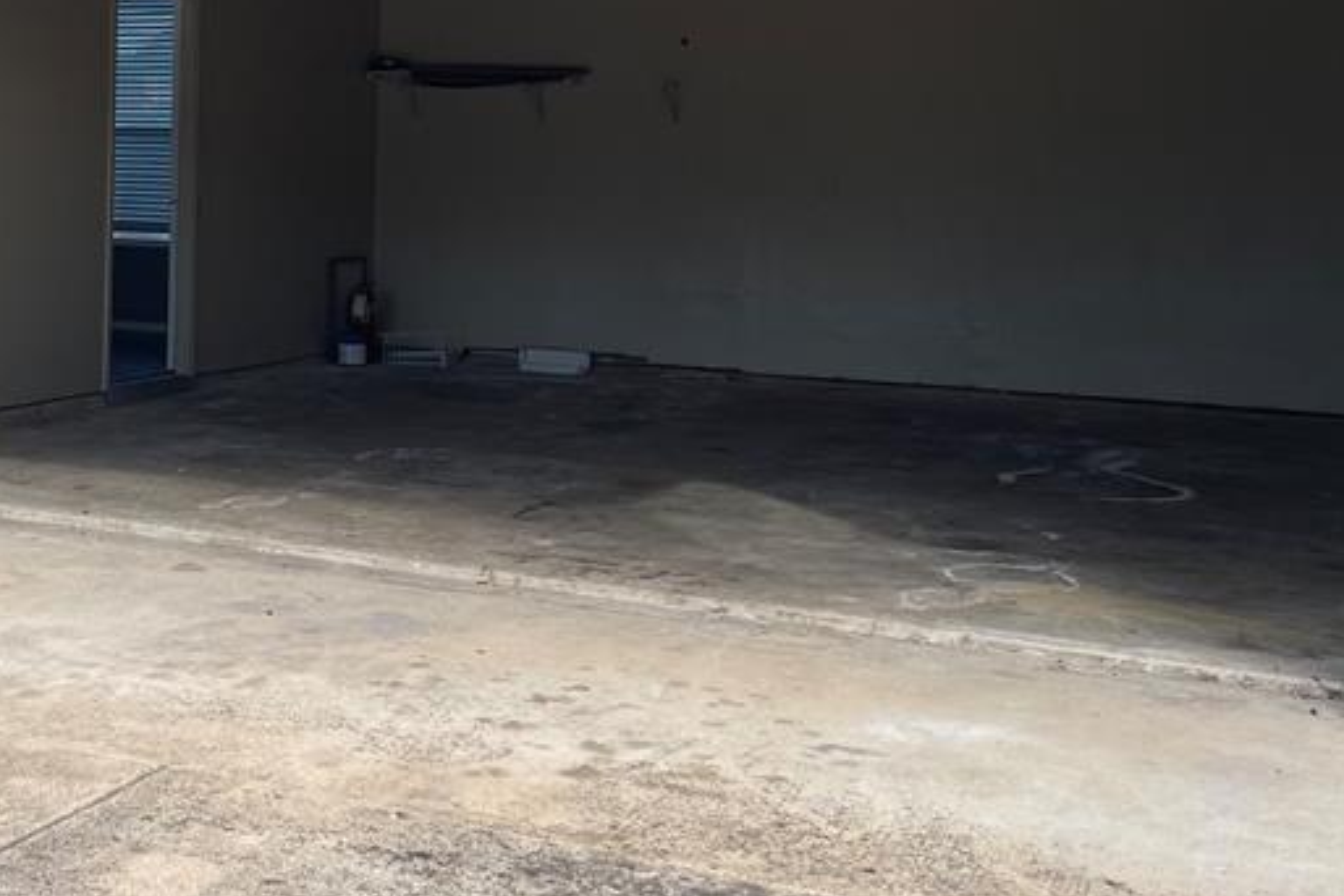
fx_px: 2016
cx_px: 94
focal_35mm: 54
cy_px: 238
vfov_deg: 24.8
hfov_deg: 34.5
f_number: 1.6
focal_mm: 4.2
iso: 32
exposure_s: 1/569
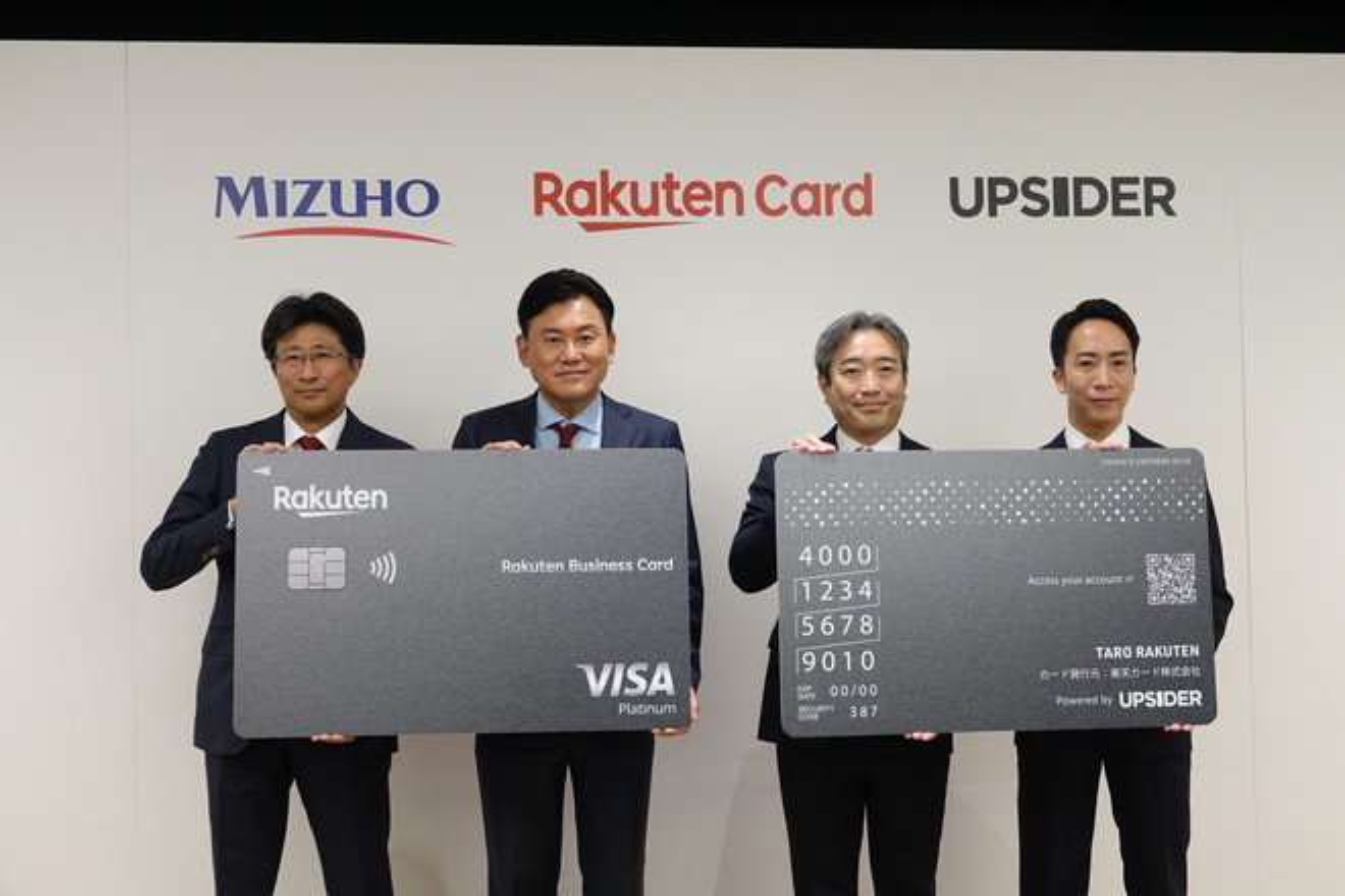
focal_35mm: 50
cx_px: 672
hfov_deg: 39.6
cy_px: 448
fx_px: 1868
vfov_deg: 27.0
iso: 400
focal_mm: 18.21
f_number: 3.2
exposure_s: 1/50
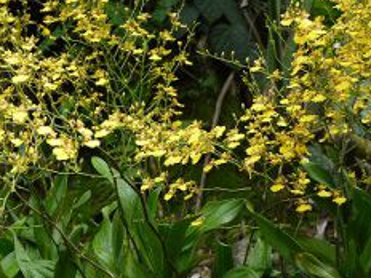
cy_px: 171
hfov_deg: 19.2
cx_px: 50
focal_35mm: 101
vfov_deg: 14.6
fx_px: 1082
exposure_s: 1/200
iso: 100
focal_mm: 14
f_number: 2.5
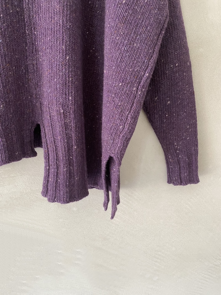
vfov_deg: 67.3
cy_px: 148
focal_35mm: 26
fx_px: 221
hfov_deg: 53.1
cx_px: 110
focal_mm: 4.25
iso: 200
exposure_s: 1/60
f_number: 1.8
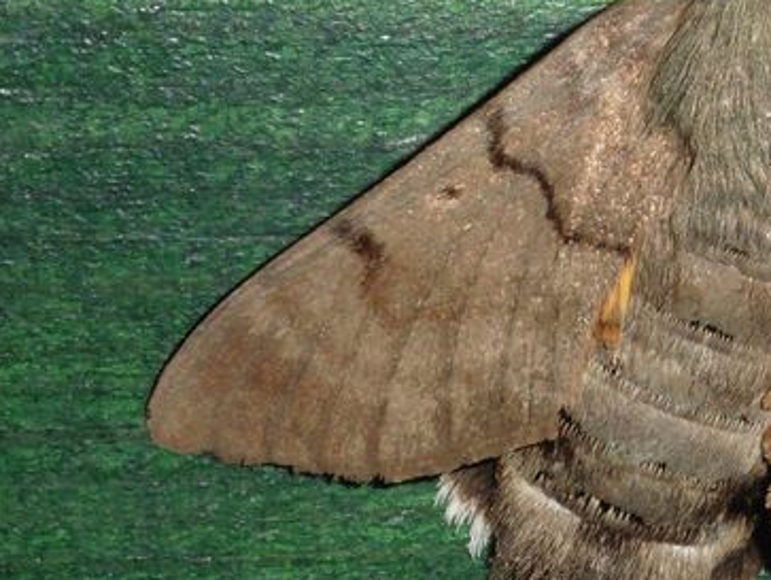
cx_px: 764
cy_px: 183
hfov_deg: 11.1
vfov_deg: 8.4
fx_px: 3924
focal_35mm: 176
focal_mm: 13.3
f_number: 5
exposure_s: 1/100
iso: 100
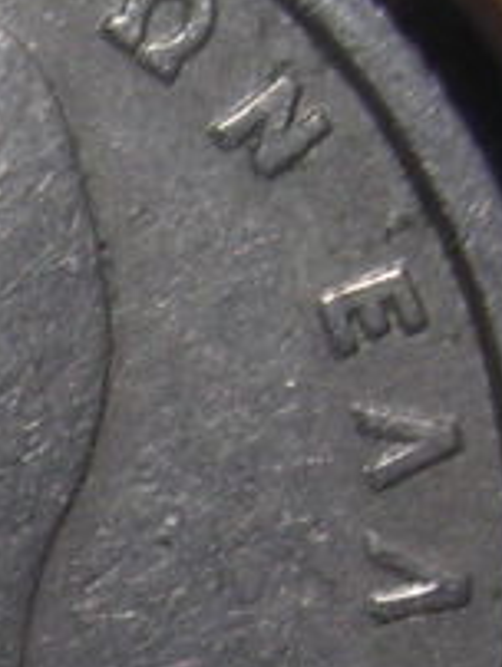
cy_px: 621
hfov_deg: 7.6
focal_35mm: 188
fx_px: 3628
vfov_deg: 10.4
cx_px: -446
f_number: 2.8
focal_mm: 5.8
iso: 100
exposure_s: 1/12.3
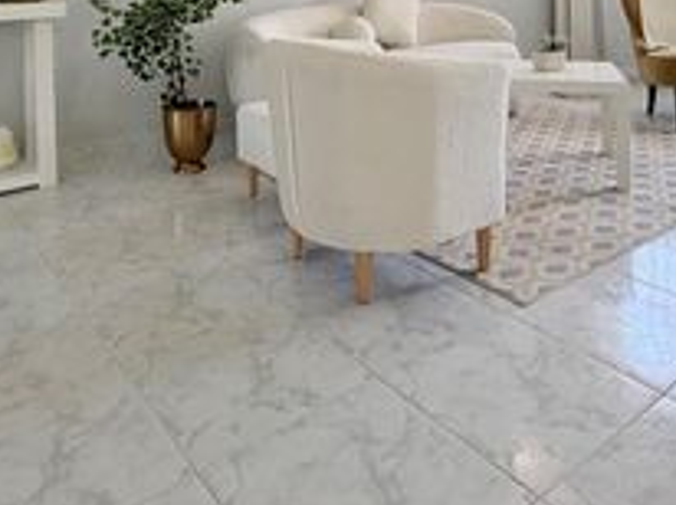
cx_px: 361
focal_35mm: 34
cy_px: -51
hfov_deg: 54.0
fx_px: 663
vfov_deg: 35.6
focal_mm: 2.22
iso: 200
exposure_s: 1/120
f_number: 2.2
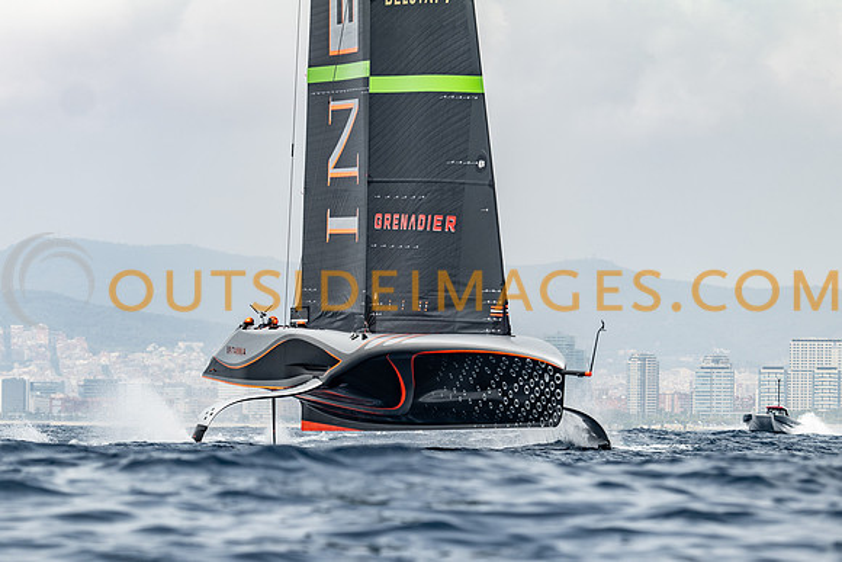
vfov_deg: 5.5
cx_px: 421
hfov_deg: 8.2
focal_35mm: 251
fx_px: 5865
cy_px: 350
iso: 100
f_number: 4
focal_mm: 200
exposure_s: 1/1250
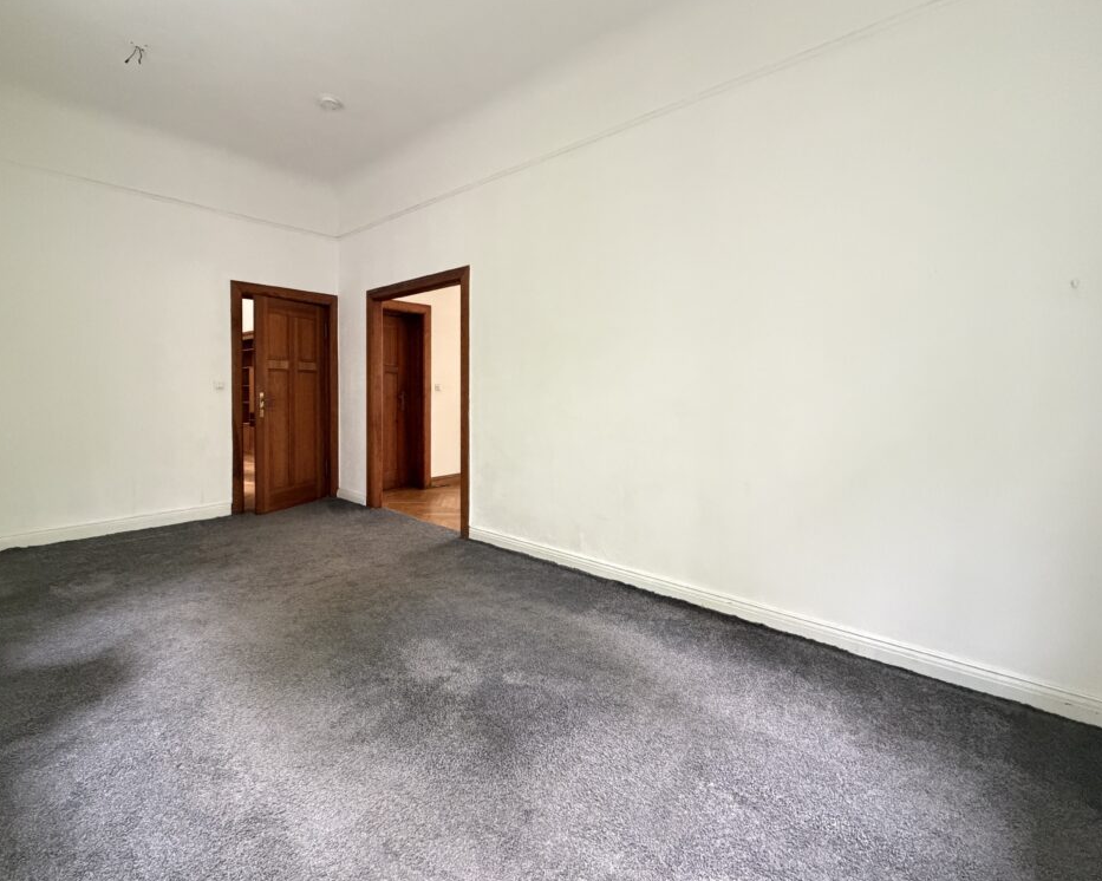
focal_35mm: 15
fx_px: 489
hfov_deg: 96.6
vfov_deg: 84.0
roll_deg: -1.8
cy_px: 431
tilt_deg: -4.4
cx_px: 502
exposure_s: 1/60
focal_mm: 2.22
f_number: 2.2
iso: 800
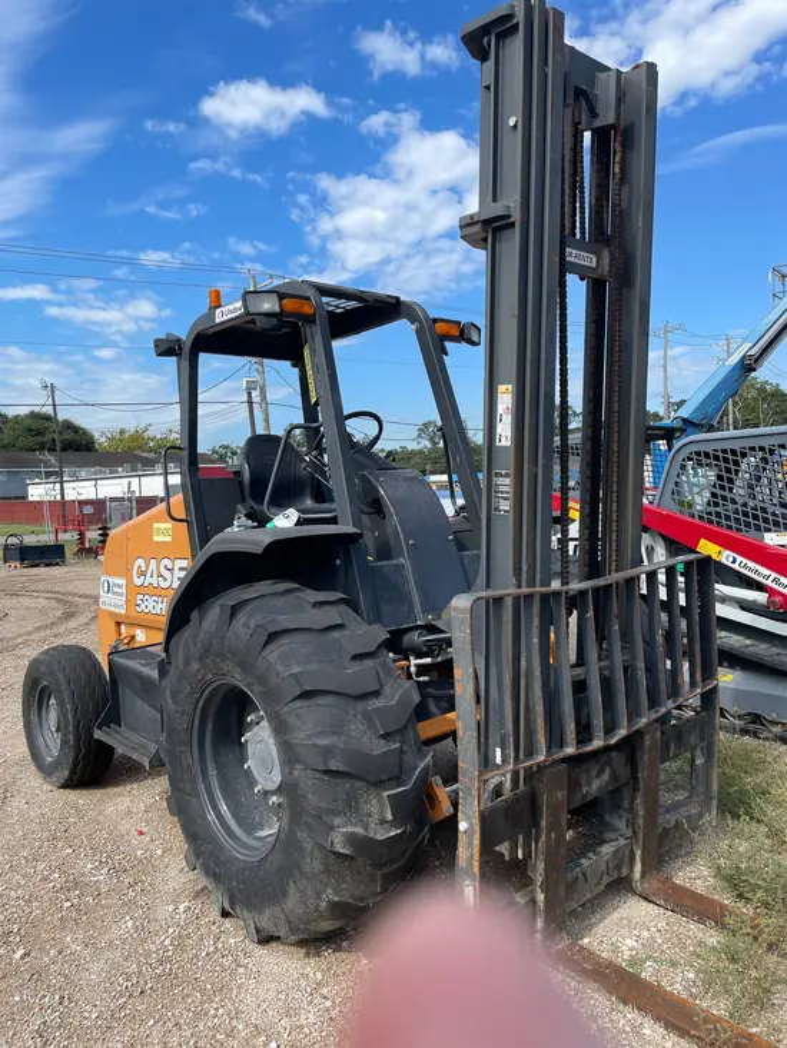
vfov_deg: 67.3
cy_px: 524
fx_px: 788
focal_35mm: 26
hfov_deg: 53.1
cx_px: 394
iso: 32
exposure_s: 1/2398
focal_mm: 4.2
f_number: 1.6
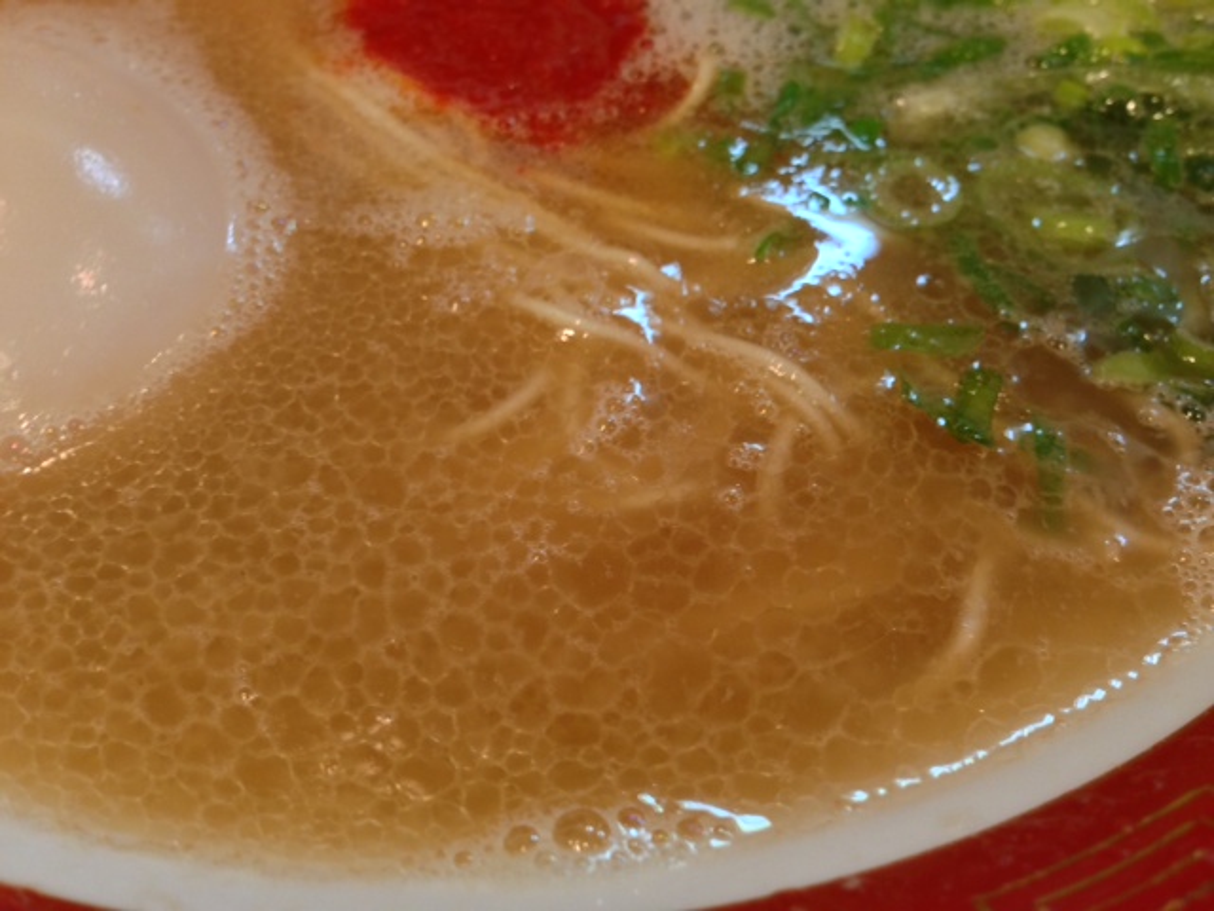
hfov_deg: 55.4
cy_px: 456
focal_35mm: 33
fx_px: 1157
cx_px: 607
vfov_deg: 42.9
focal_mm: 4.13
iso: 125
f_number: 2.4
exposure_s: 1/20
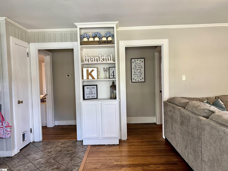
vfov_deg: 53.1
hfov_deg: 67.3
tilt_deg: -1.6
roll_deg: +1.6
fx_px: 171
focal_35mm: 26
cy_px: 86
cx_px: 114
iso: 100
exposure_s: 1/60
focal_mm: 5.7
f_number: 1.5
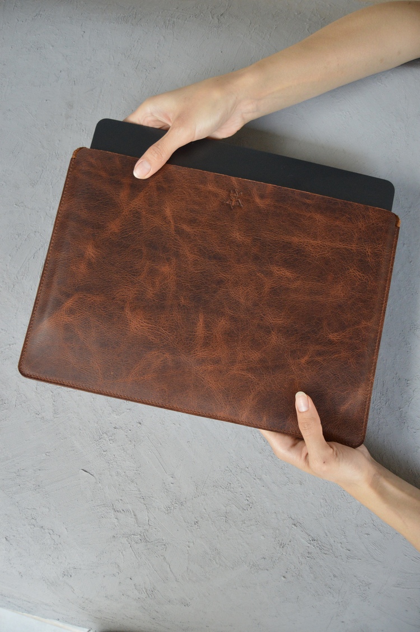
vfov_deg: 67.4
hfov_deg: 47.8
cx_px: 210
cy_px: 316
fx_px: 473
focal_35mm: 27
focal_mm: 18
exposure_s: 1/250
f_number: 4
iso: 1600
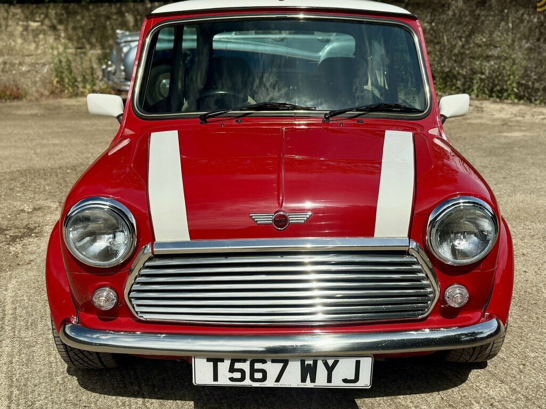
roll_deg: +0.5
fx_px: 441
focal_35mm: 28
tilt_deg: -18.3
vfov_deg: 49.7
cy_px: 213
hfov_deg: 63.4
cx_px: 285
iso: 100
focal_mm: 6.76
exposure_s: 1/3425
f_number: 1.78
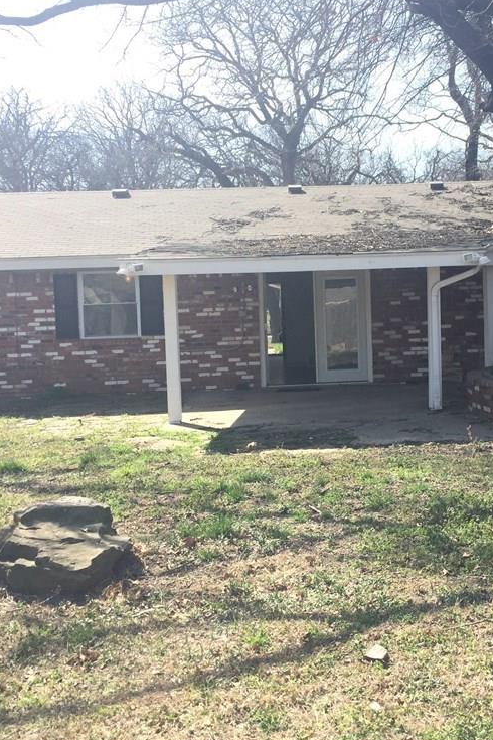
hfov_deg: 31.5
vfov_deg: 46.4
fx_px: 863
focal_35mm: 42
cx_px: 351
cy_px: 360
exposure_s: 1/1014
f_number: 2.2
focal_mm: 4.15
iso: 32
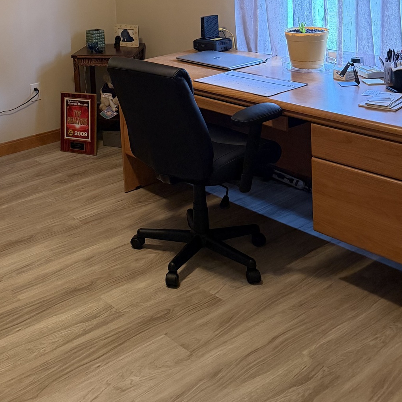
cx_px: 66
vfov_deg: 33.3
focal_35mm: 48
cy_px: 33
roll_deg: +2.7
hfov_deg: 34.0
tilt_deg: -6.7
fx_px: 631
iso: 640
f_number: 1.78
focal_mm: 6.76
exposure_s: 1/60
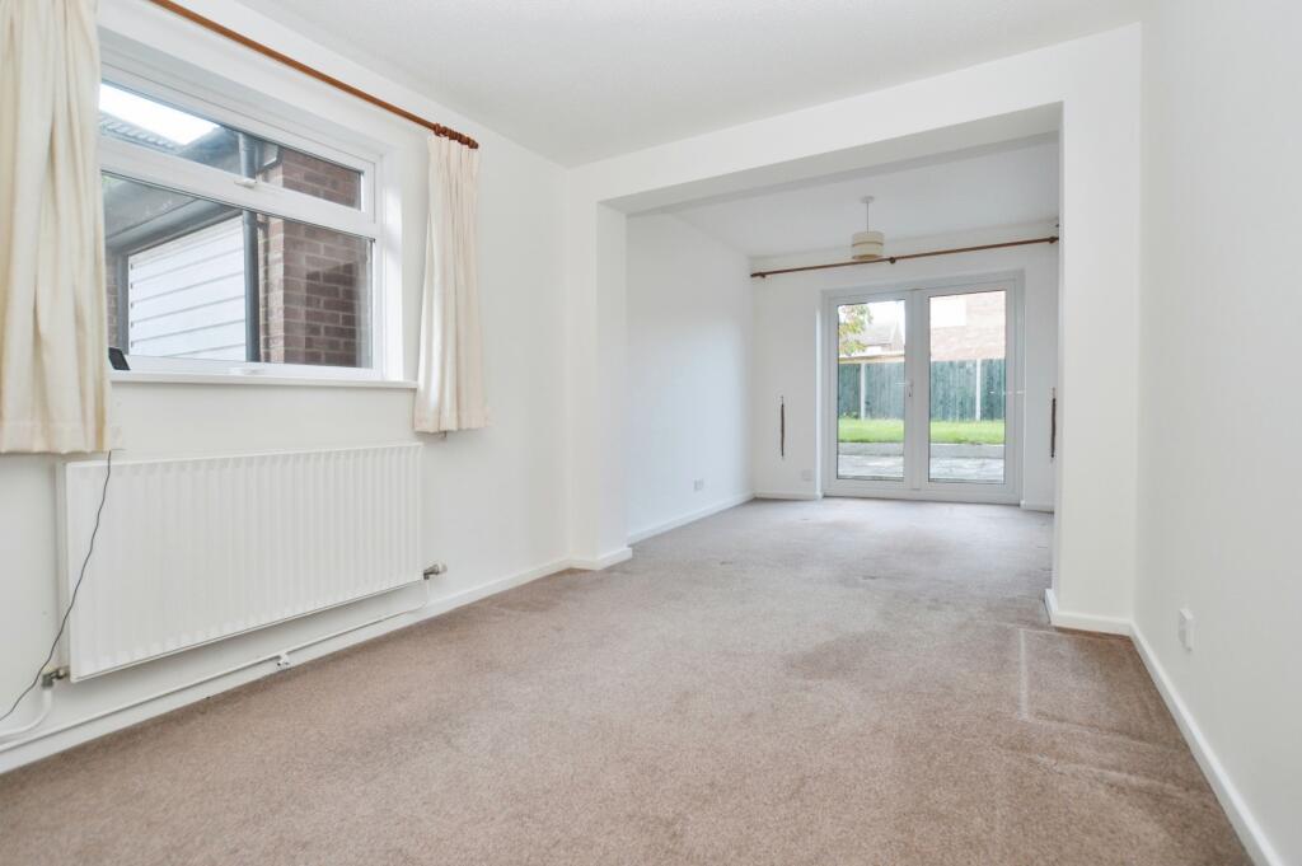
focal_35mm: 16
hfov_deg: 95.0
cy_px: 433
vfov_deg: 72.0
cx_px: 651
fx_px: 596
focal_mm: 11
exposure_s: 1/80
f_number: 4.5
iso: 400
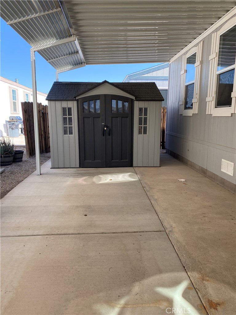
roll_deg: +0.6
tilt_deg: -9.4
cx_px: 118
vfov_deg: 67.3
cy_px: 158
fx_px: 236
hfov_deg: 53.1
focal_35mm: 26
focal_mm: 4.25
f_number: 1.8
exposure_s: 1/534
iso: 32
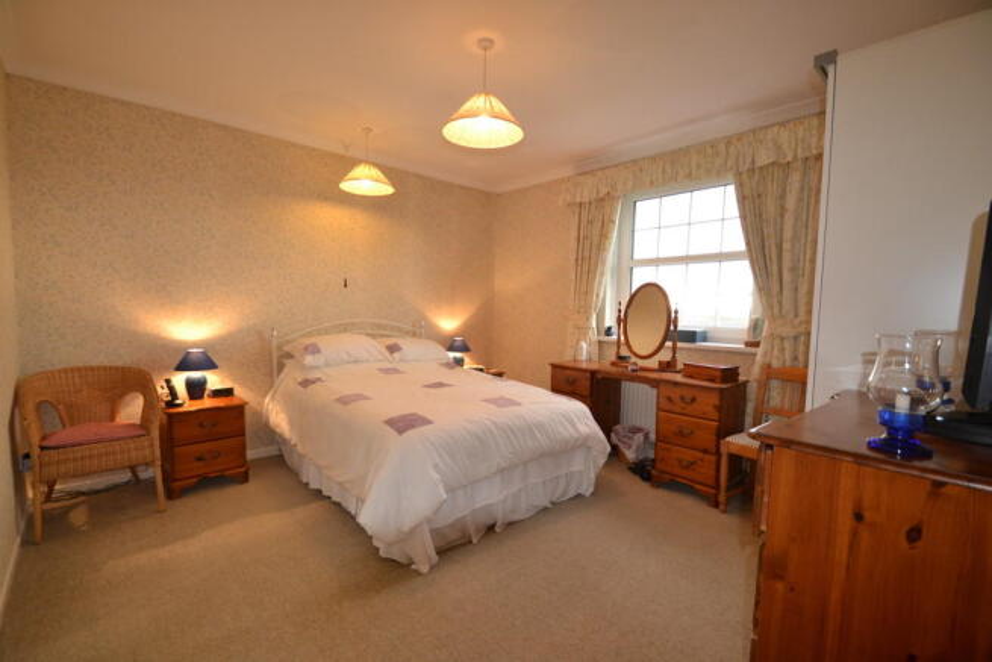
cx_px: 496
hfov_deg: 100.4
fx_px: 413
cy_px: 331
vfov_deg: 77.4
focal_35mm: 15
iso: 400
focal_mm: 10
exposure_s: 1/60
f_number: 3.5
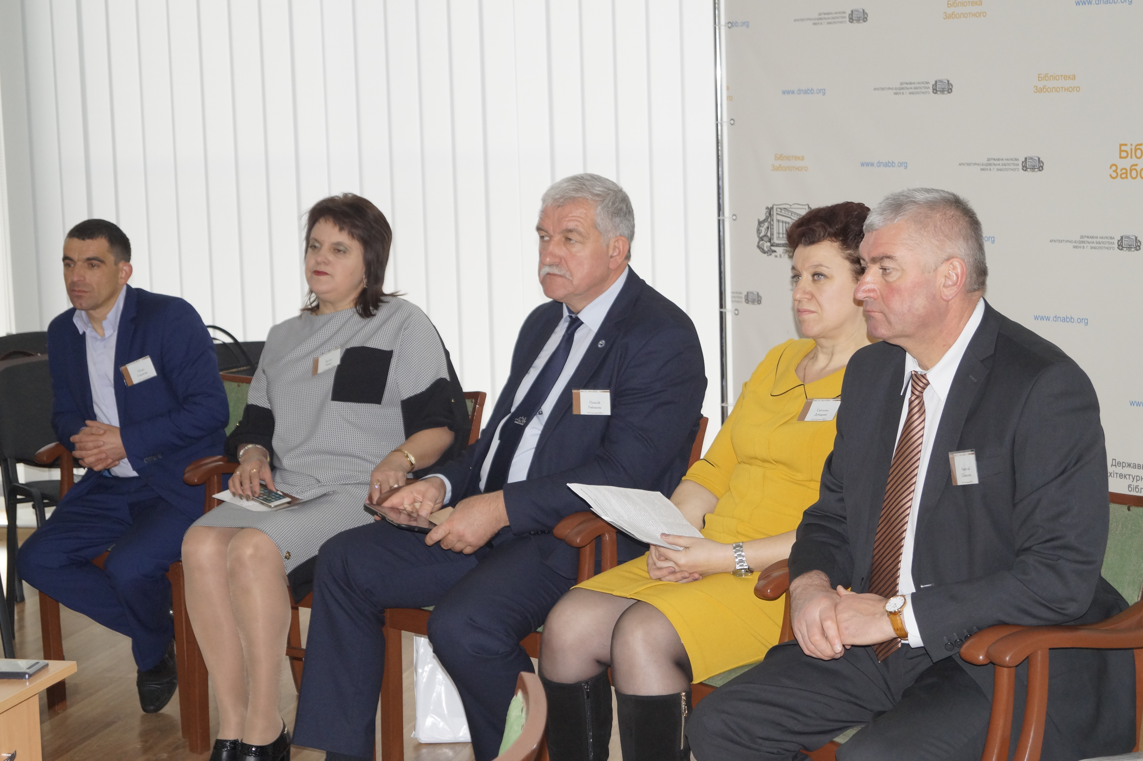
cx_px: 572
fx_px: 2142
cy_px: 380
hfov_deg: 29.9
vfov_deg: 20.1
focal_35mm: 68
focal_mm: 45
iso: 1000
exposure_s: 1/160
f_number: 5.6
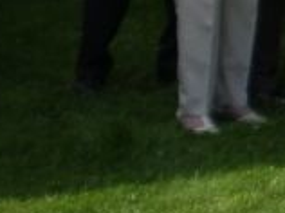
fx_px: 2400
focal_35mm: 292
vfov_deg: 5.0
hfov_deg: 6.3
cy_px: -238
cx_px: 781
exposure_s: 1/800
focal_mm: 7.4
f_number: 3.5
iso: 100
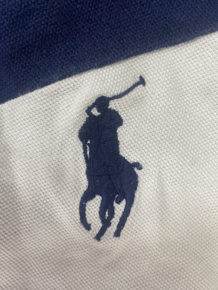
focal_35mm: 28
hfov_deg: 49.8
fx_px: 235
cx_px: 105
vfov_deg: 63.3
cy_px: 129
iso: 320
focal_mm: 4.25
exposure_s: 1/50
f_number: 1.8
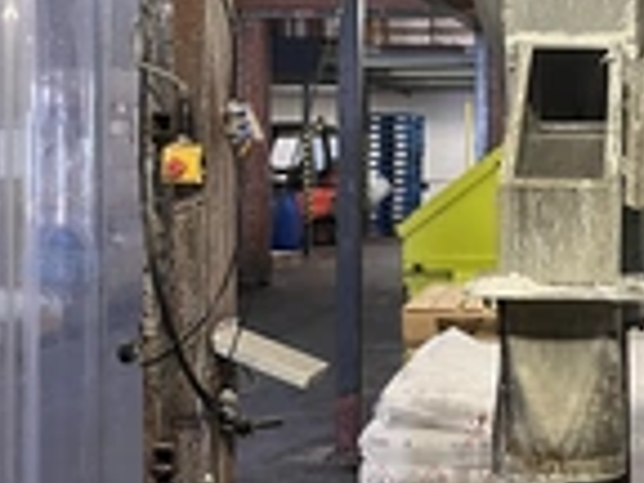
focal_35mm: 72
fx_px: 1339
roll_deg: +0.9
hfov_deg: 26.1
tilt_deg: +1.6
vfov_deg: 20.3
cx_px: 581
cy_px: 125
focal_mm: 5.1
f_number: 1.6
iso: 125
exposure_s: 1/50
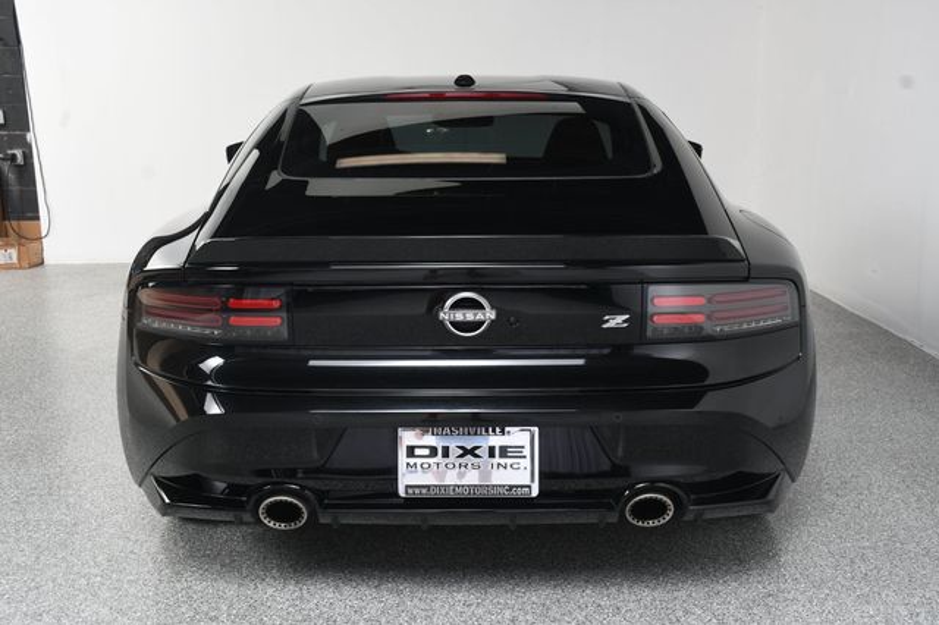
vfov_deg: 34.2
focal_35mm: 39
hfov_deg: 49.6
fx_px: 1017
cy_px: 312
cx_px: 470
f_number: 7.1
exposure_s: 1/160
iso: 100
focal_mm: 26
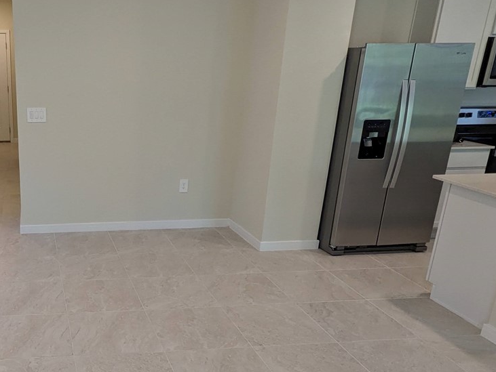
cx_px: 75
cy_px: 237
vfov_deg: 40.4
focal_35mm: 35
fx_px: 502
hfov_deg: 48.5
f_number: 2.2
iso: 46
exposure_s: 1/30
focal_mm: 2.22
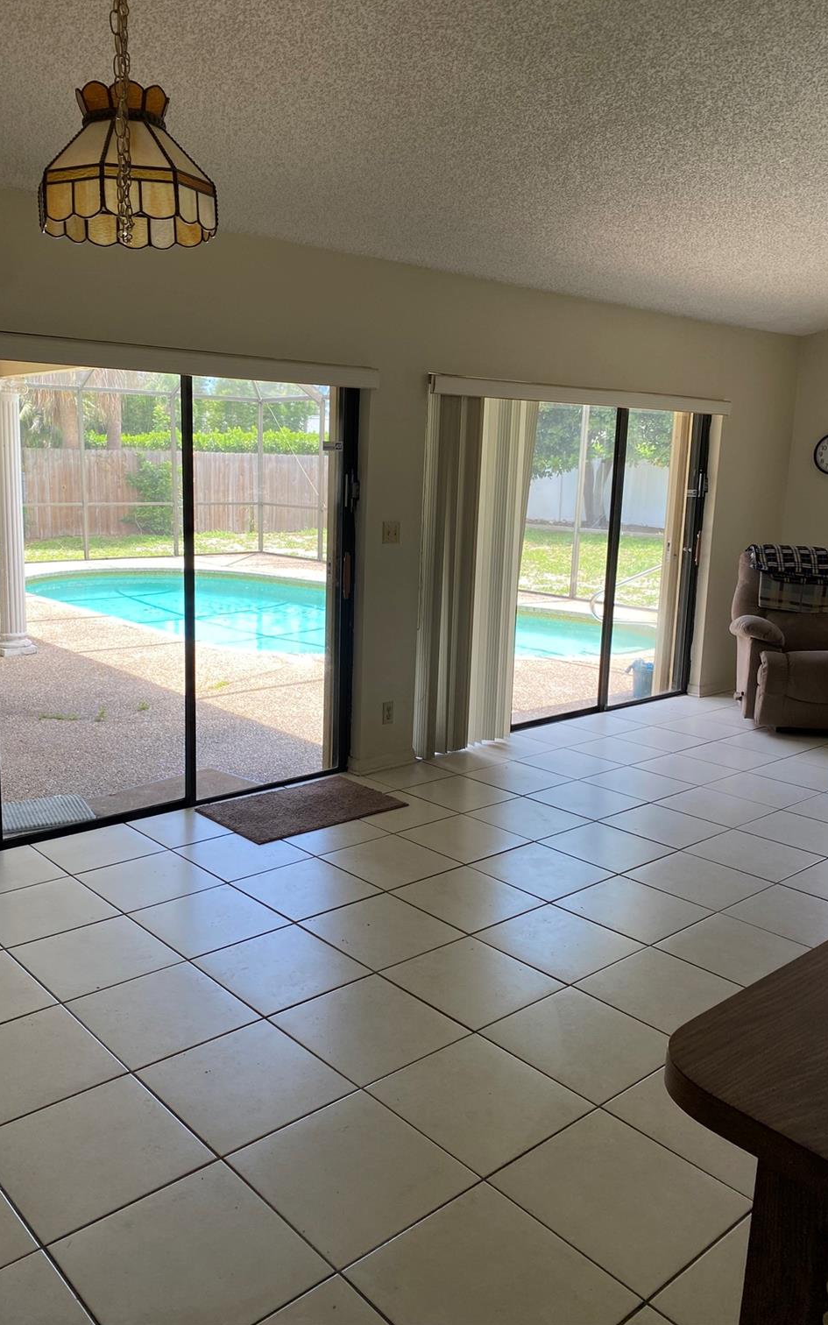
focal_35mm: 28
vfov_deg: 66.5
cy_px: 654
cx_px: 333
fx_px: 1011
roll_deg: -1.5
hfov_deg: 44.3
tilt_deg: -10.0
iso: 32
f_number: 1.8
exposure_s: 1/122
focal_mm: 4.25
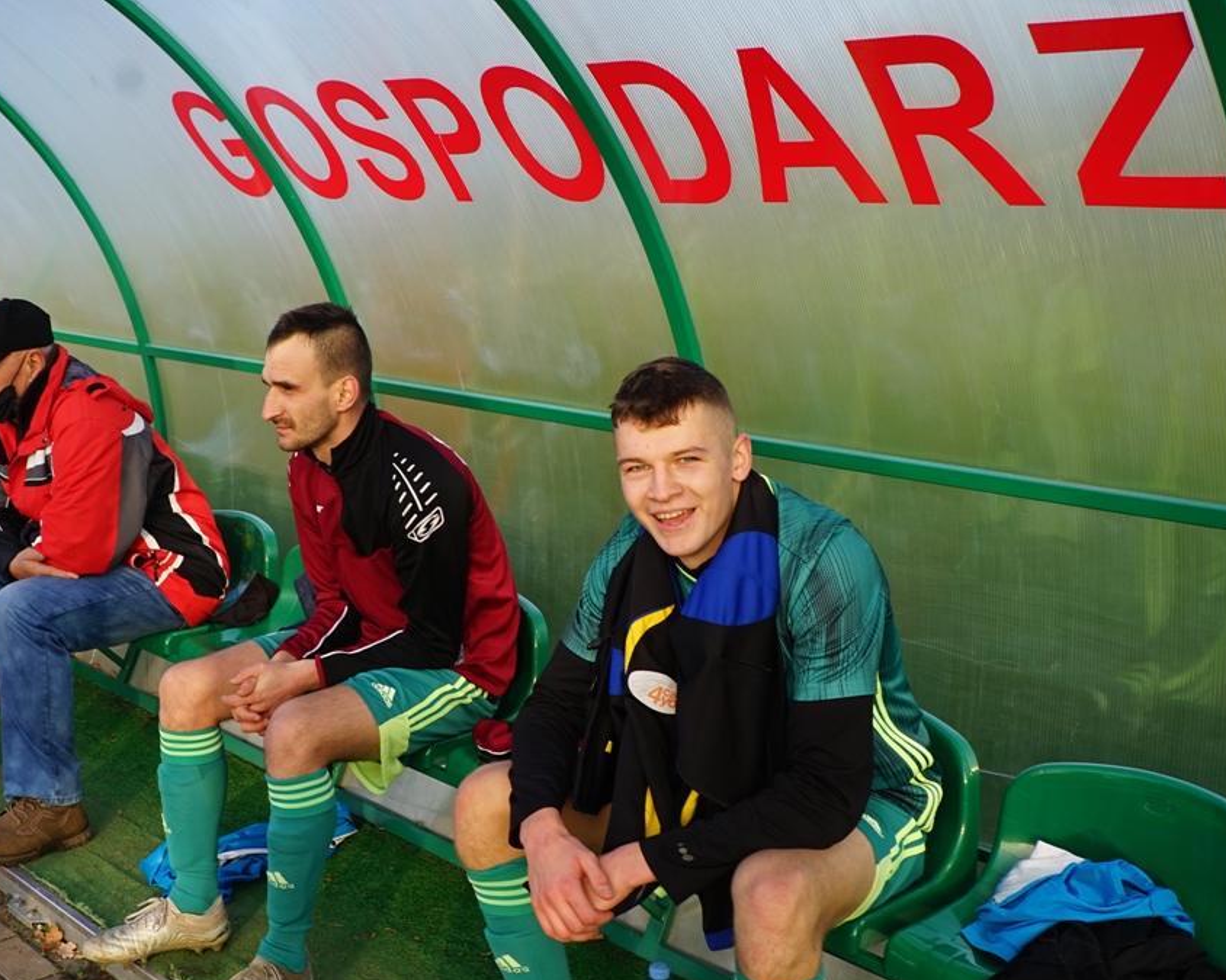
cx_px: 495
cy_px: 494
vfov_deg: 36.5
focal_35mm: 41
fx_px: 1488
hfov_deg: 44.6
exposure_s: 1/80
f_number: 7.1
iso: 100
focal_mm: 24
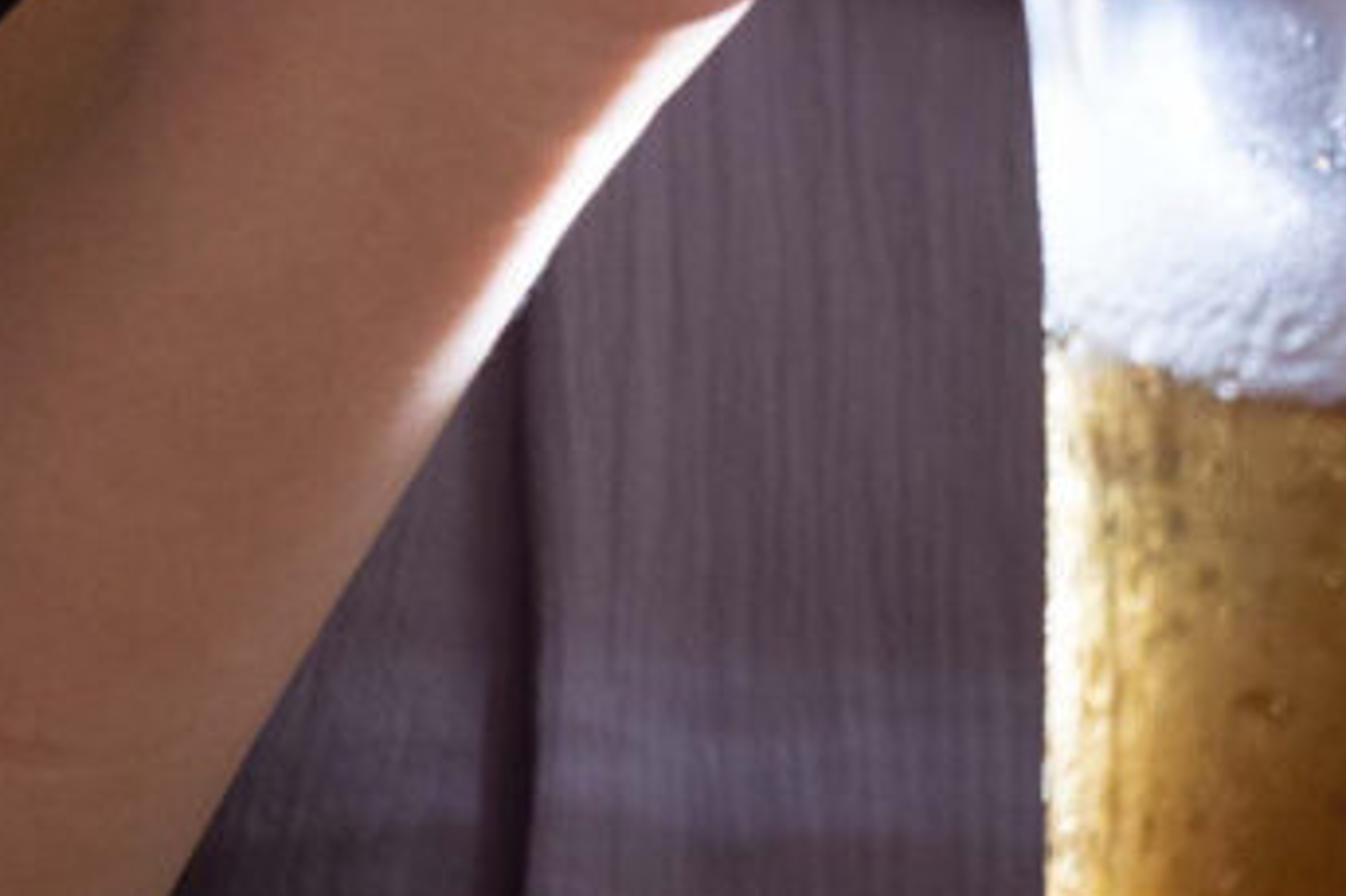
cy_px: -2001
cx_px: 2383
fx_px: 49813
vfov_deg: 1.0
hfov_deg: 1.5
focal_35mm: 1333
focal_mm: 179
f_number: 4
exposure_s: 1/160
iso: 640
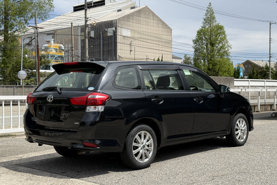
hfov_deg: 39.6
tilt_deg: -1.2
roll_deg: +0.2
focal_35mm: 50
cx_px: 138
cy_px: 96
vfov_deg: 27.0
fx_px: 385
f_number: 1.78
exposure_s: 1/6024
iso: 100
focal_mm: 6.76
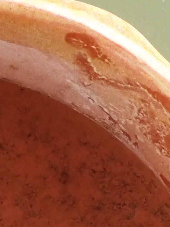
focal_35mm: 175
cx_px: -112
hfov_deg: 8.2
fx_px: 1146
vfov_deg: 10.8
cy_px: 368
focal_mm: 6.2
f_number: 4
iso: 400
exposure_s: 1/10
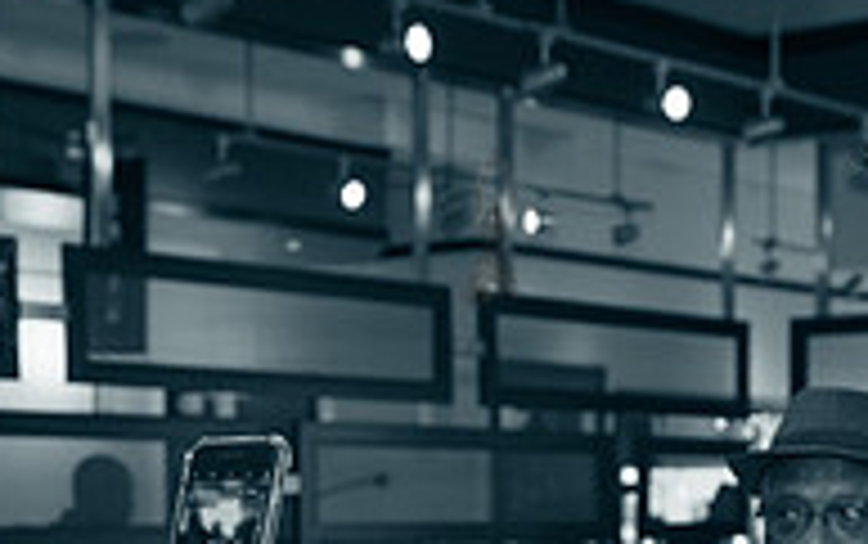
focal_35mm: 98
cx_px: 490
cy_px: 659
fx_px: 2320
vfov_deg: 13.0
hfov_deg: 21.2
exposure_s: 1/320
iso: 1250
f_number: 3.5
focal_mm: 32
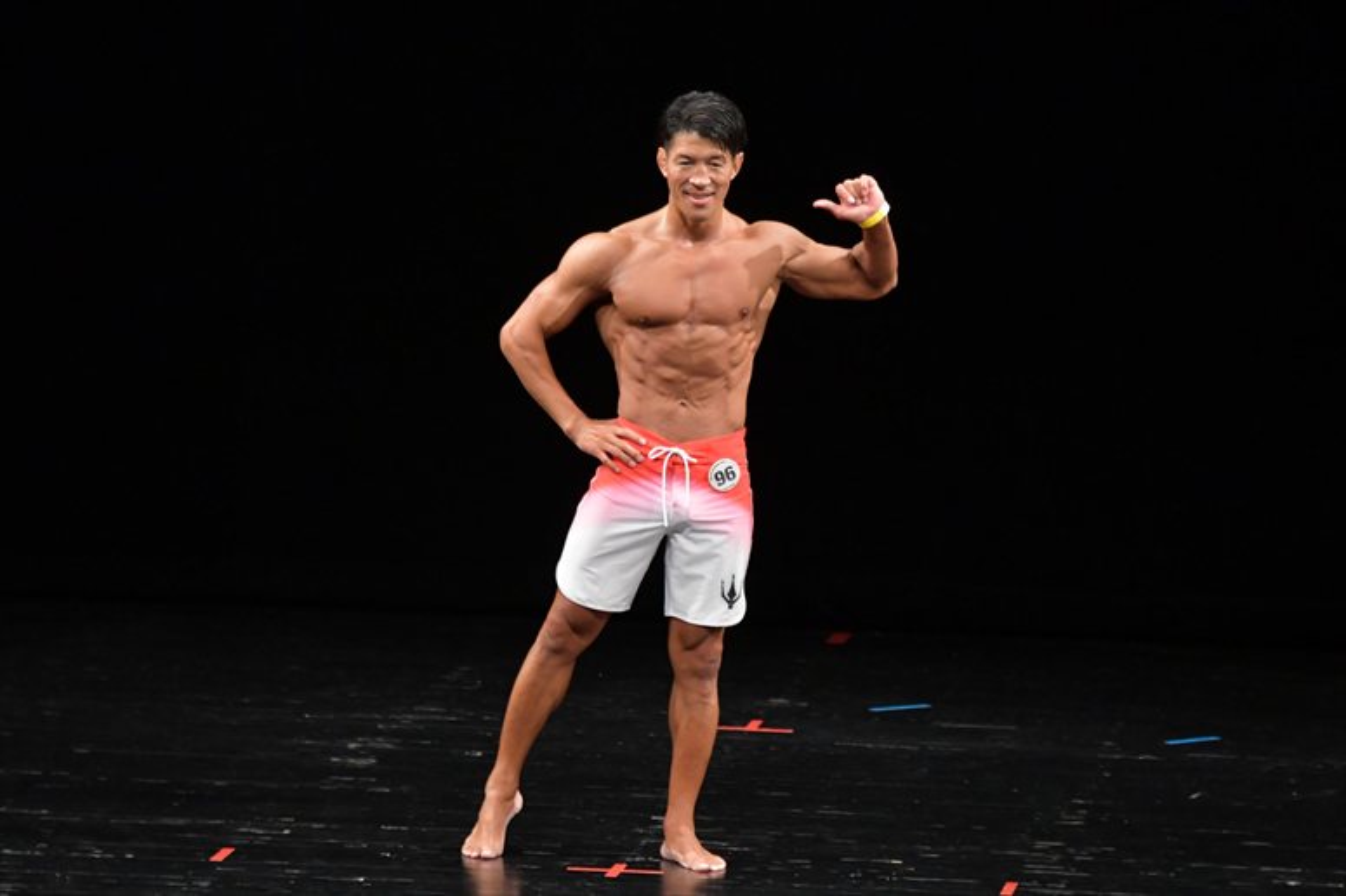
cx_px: 673
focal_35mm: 285
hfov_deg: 7.2
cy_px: 448
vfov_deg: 4.8
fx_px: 10651
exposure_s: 1/400
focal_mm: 190
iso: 3200
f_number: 5.6
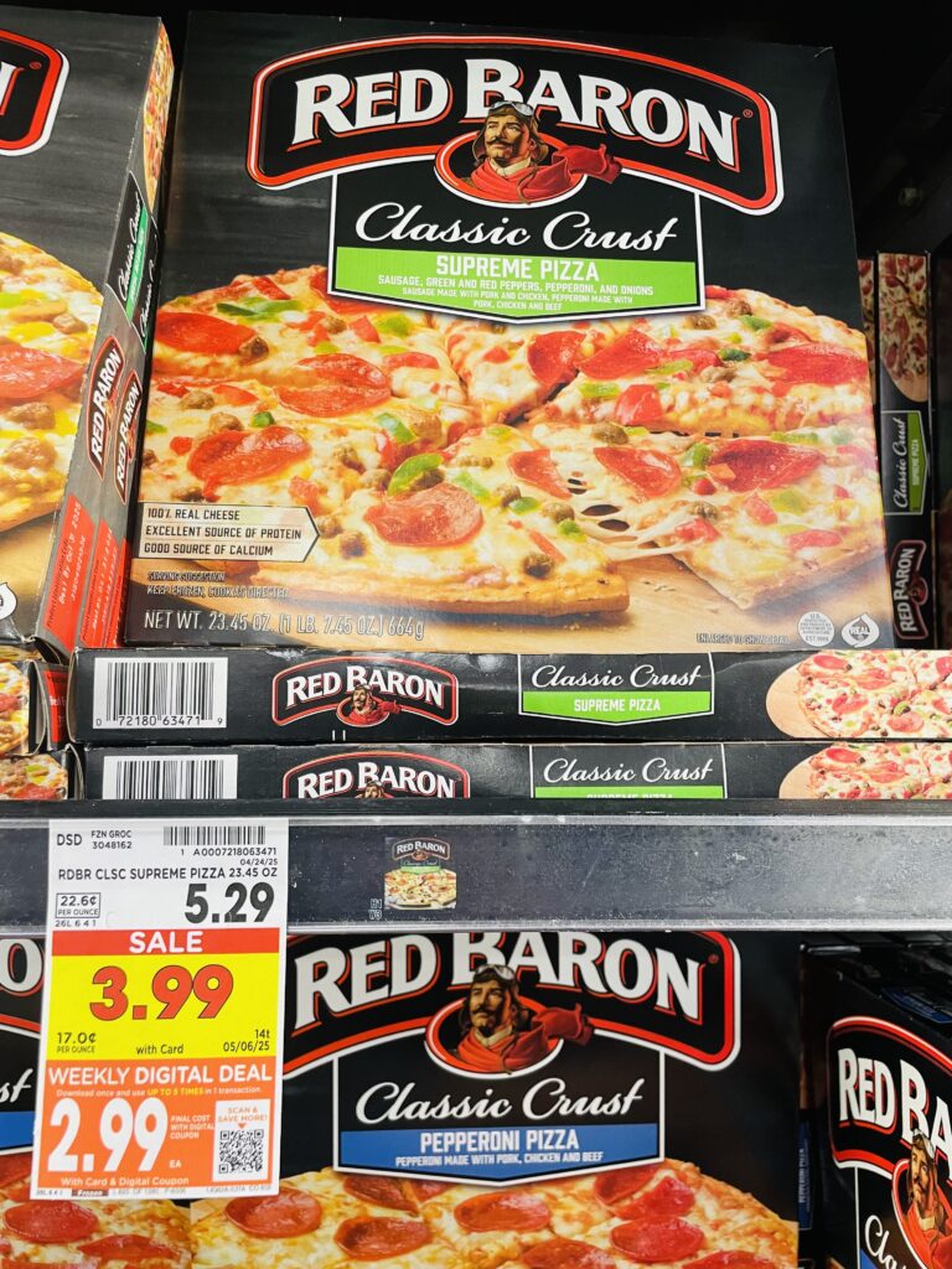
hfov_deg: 53.1
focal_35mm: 26
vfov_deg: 67.3
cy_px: 634
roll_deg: -0.3
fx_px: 953
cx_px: 476
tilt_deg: +1.9
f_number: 1.6
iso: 80
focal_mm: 4.2
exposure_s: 1/60
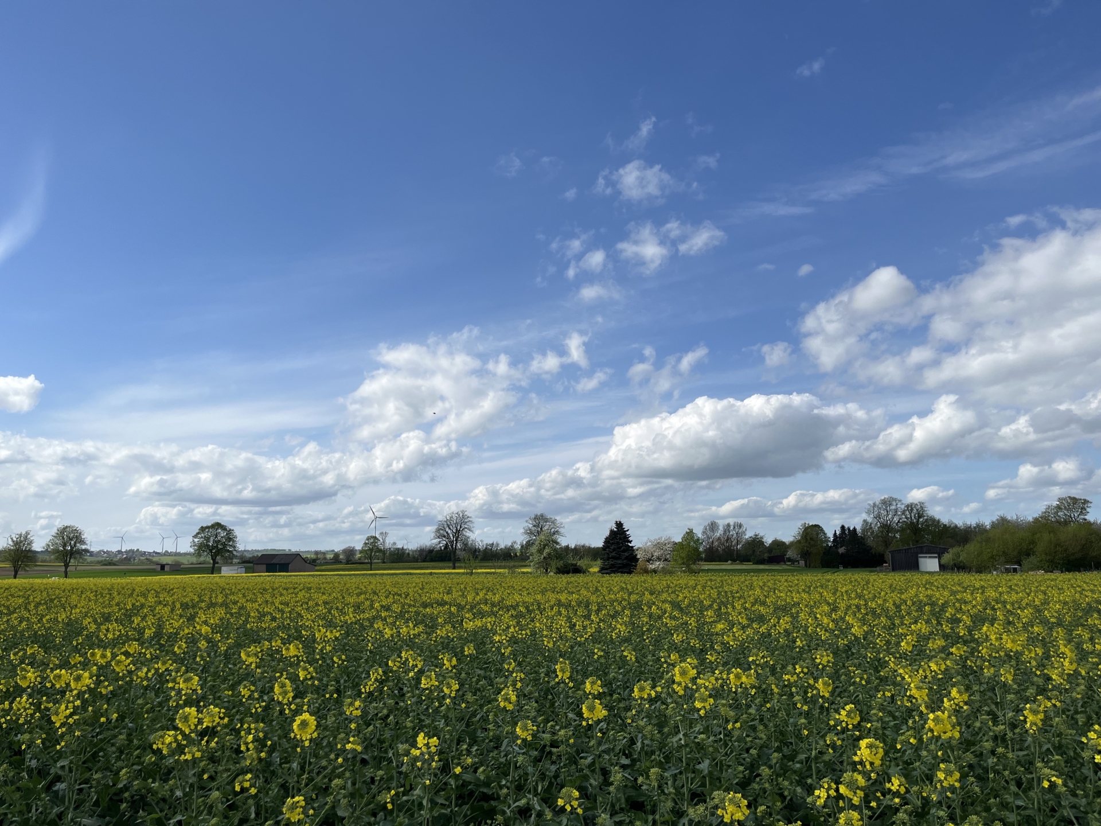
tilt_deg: +9.9
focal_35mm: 26
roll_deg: +1.8
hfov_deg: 67.3
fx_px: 827
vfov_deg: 53.1
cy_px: 413
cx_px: 550
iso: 50
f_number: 1.6
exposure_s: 1/6173
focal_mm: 5.1
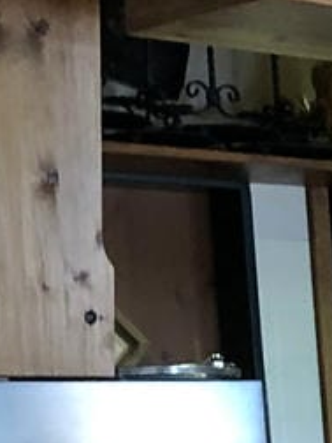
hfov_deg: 7.5
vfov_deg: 10.6
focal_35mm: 178
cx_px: 949
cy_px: 717
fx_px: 2276
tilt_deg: -6.7
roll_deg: +1.9
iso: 100
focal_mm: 3.99
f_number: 1.8
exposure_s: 1/8
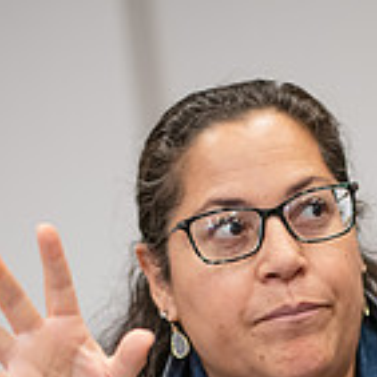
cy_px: 515
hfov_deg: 10.0
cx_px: 302
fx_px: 2156
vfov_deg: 9.8
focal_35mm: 175
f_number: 1.8
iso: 640
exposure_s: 1/200
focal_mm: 50
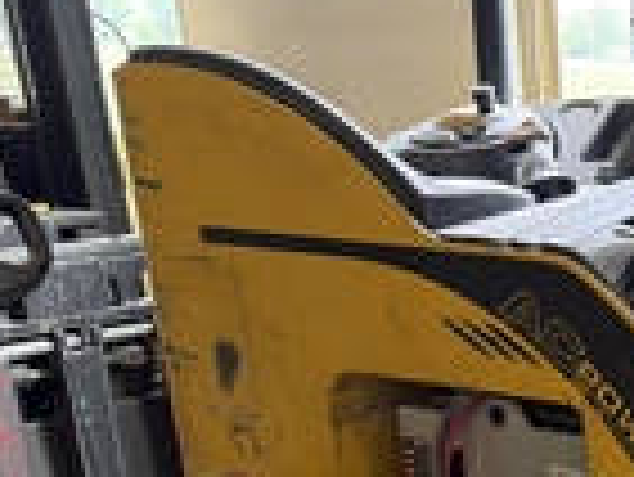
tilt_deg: -22.7
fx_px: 1246
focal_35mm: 68
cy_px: 576
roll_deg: -0.7
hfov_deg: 24.0
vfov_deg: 20.2
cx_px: 881
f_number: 1.78
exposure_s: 1/83
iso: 200
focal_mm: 6.76
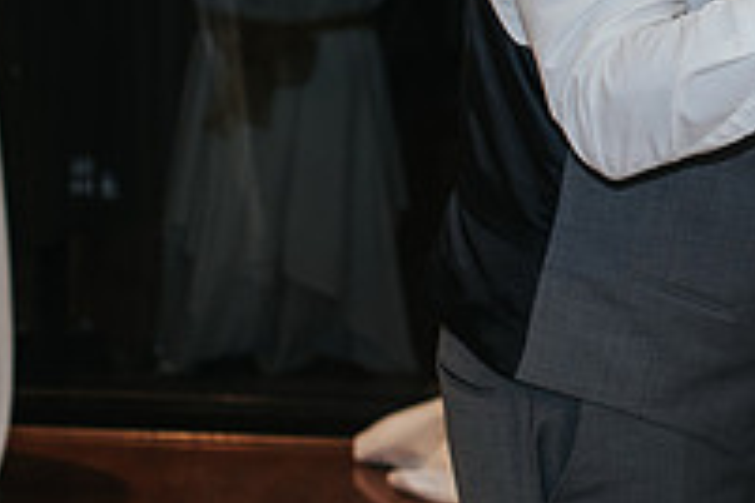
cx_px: 1030
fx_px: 3586
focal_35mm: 171
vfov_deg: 8.0
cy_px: -93
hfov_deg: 11.6
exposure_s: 1/200
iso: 800
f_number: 3.2
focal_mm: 50
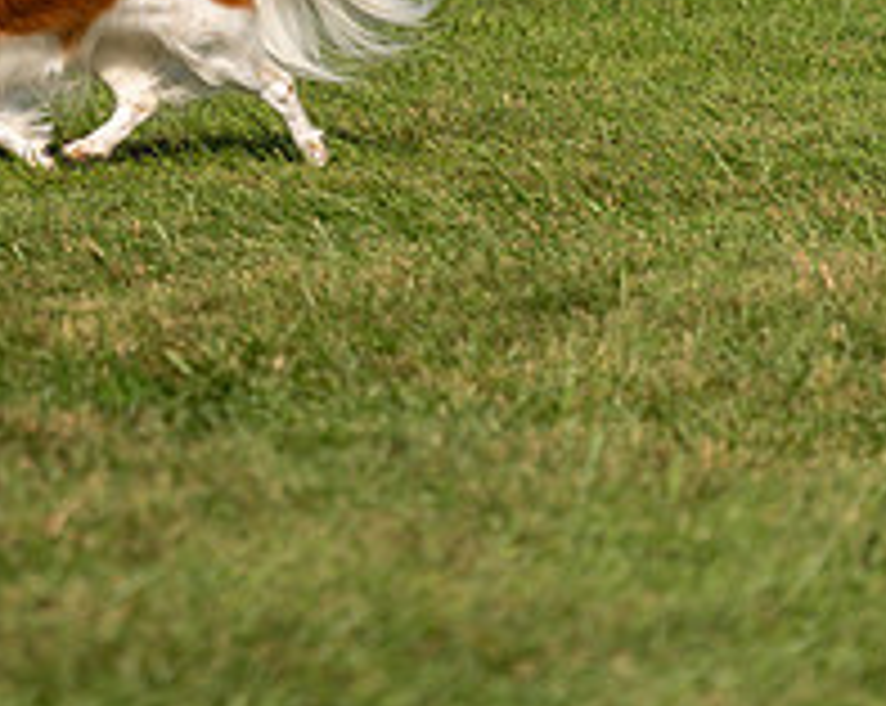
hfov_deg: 3.0
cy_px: -247
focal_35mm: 645
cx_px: 2
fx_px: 16888
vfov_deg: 2.4
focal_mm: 200
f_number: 3.2
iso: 200
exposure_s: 1/3200
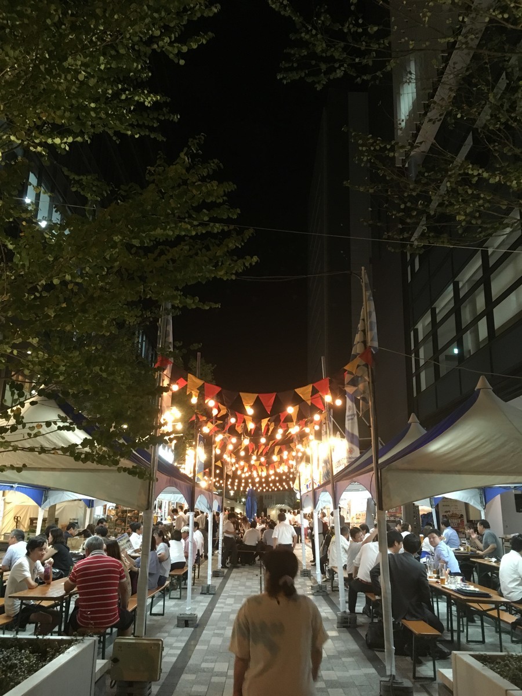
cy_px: 348
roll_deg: +0.3
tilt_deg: +15.4
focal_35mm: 29
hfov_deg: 48.2
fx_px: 583
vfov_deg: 61.7
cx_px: 261
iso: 200
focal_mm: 4.15
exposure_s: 1/17
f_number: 2.2
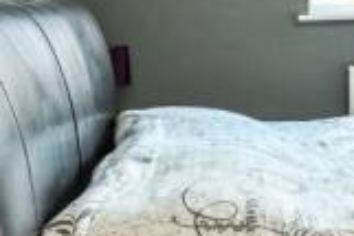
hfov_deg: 20.1
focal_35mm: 57
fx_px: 560
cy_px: 25
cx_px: 686
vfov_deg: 23.1
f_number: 9
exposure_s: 1/20
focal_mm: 14
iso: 320
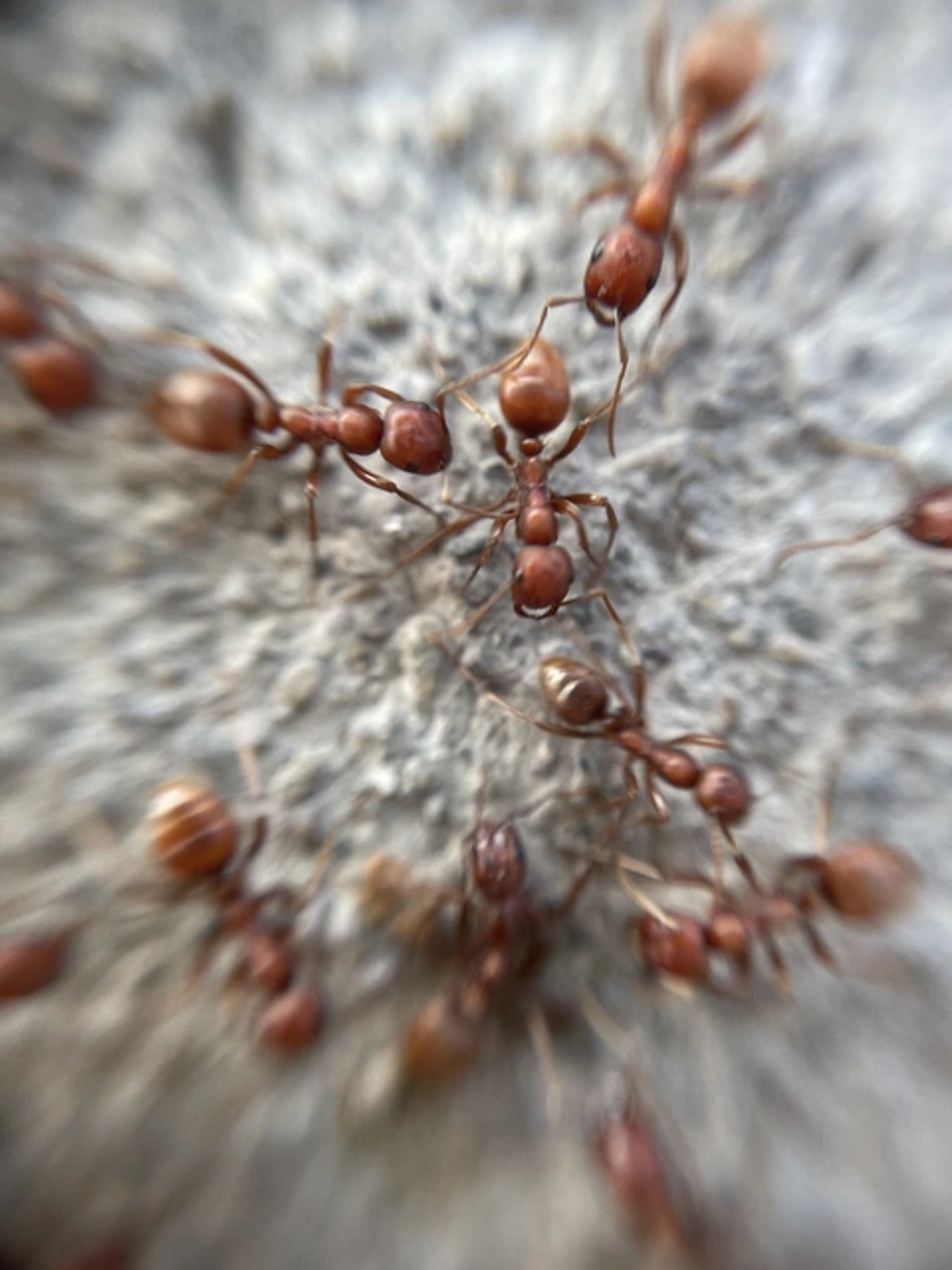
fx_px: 953
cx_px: 476
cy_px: 635
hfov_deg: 53.1
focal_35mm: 26
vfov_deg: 67.3
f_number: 1.6
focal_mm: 4.2
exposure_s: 1/259
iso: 32
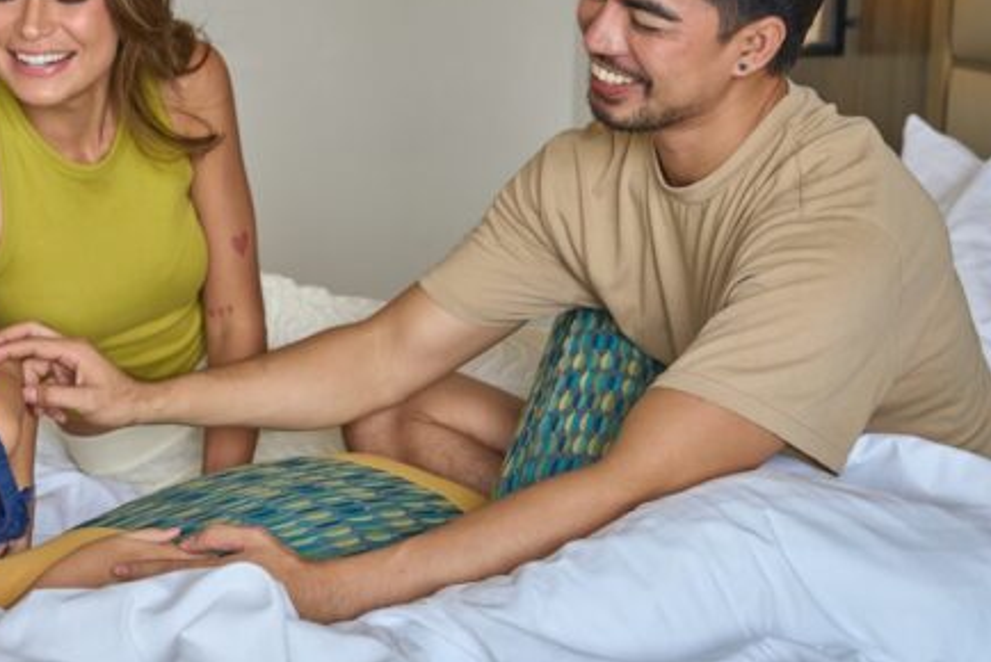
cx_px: 258
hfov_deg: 23.2
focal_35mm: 87
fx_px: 2396
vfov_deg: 15.7
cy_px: 284
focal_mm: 54
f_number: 4.5
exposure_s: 1/500
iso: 800
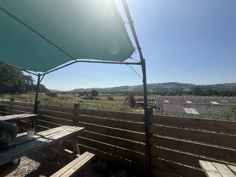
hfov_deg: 102.1
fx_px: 95
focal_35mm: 14
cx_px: 118
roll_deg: +0.2
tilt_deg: +2.8
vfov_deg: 85.7
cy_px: 88
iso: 64
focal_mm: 2.22
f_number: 2.2
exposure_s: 1/6173
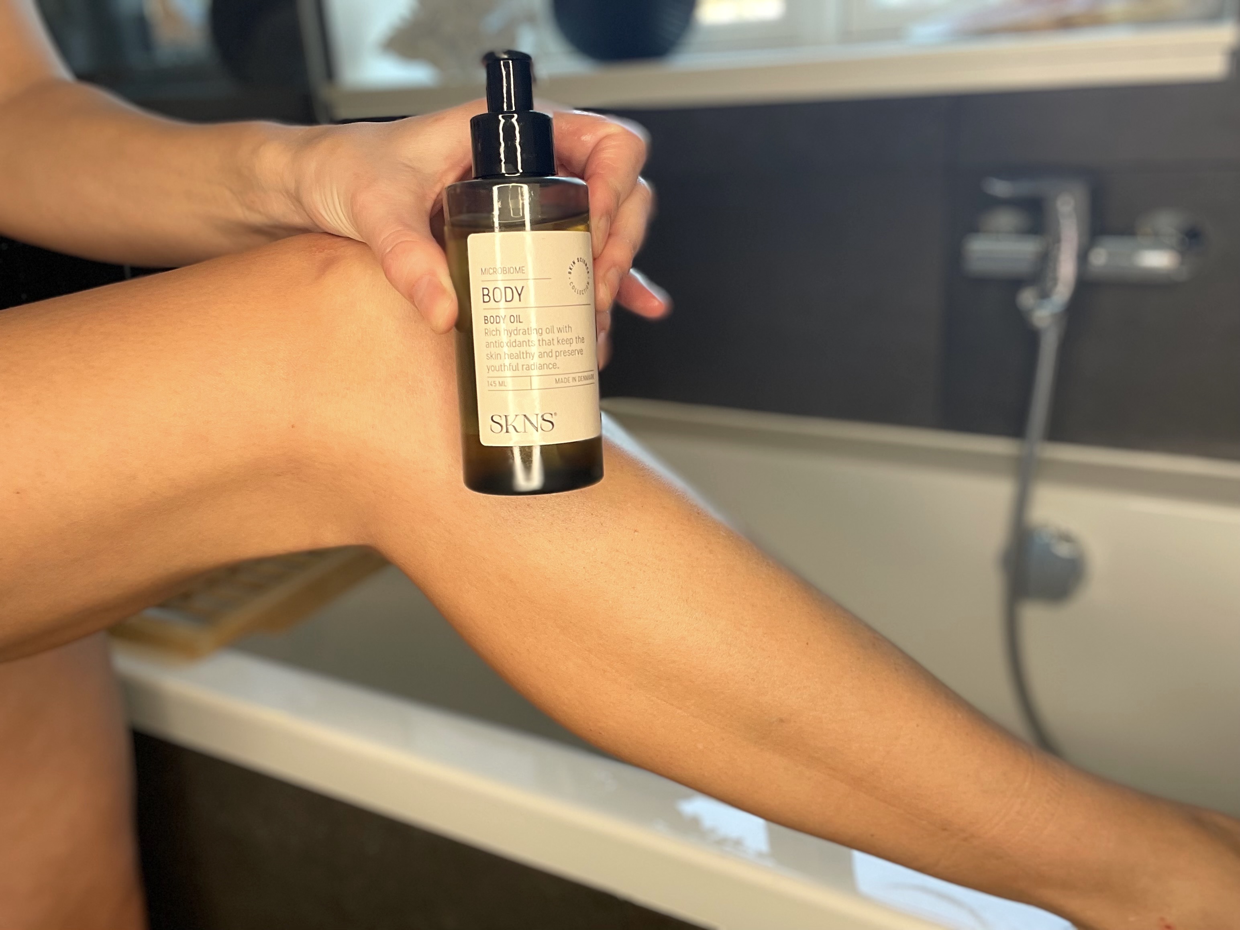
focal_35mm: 30
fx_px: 1075
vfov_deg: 46.8
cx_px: 620
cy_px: 465
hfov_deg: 60.0
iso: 50
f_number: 2.2
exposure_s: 1/50
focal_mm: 2.71
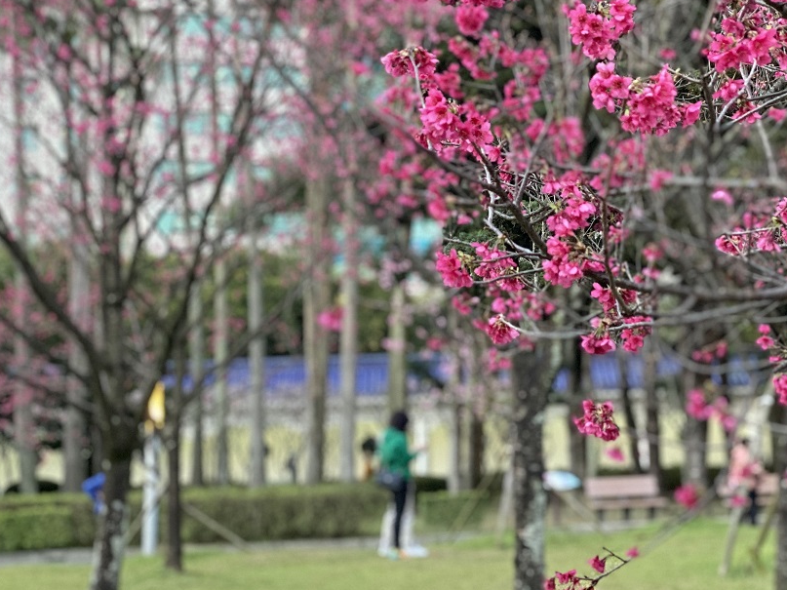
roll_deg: +1.2
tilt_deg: +8.1
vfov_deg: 18.8
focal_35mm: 78
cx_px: 579
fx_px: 1773
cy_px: 177
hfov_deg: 24.8
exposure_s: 1/37
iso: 400
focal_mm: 6
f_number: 2
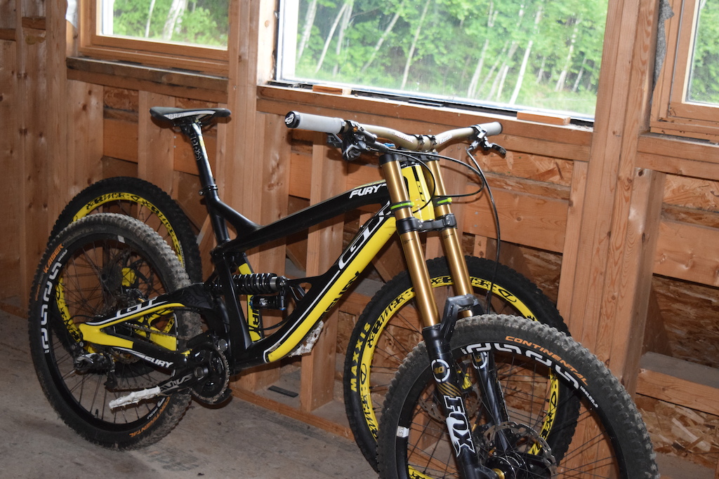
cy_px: 240
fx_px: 1019
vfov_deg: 26.5
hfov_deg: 38.9
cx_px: 360
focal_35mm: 51
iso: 3200
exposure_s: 1/60
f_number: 4.5
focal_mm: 34
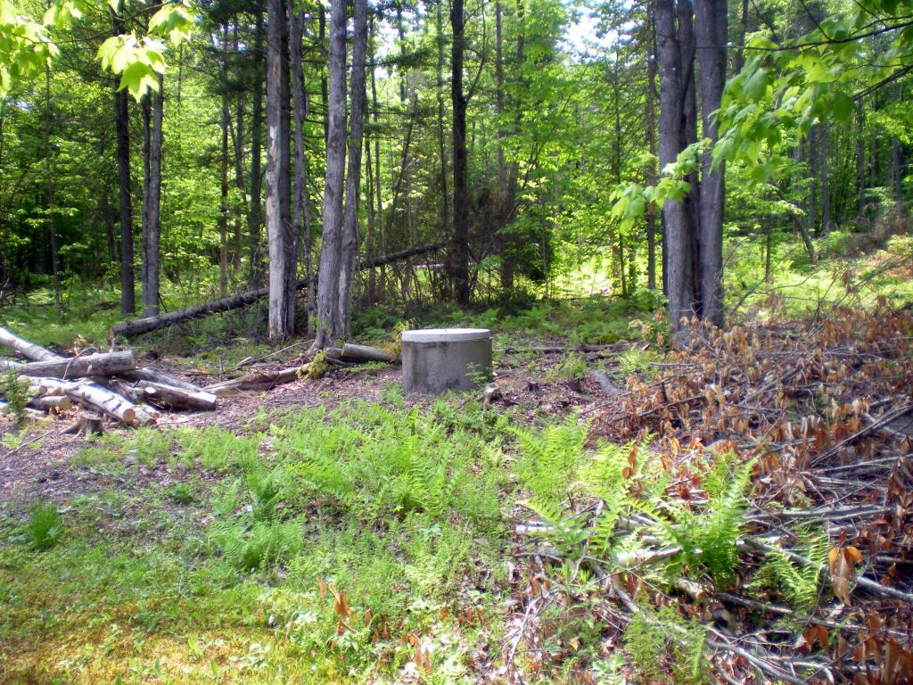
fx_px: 1002
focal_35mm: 38
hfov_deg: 49.0
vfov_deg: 37.7
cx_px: 456
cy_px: 342
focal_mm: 6.3
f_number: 3.1
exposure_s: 1/152
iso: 64
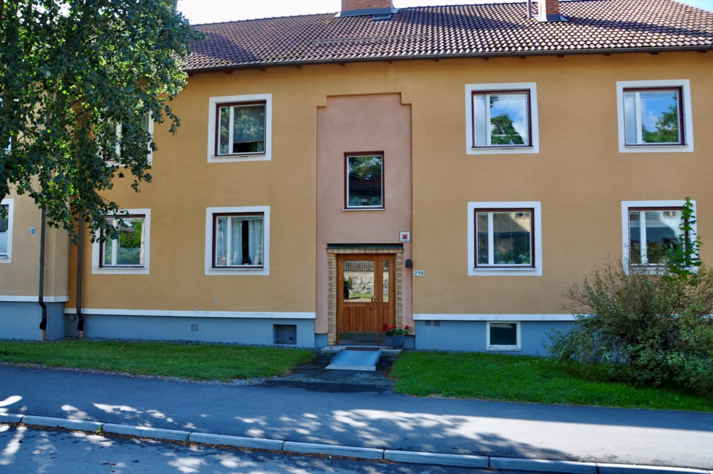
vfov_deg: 47.8
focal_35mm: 27
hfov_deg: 67.4
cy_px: 237
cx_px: 356
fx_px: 534
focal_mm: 18
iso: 200
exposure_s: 1/160
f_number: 6.3
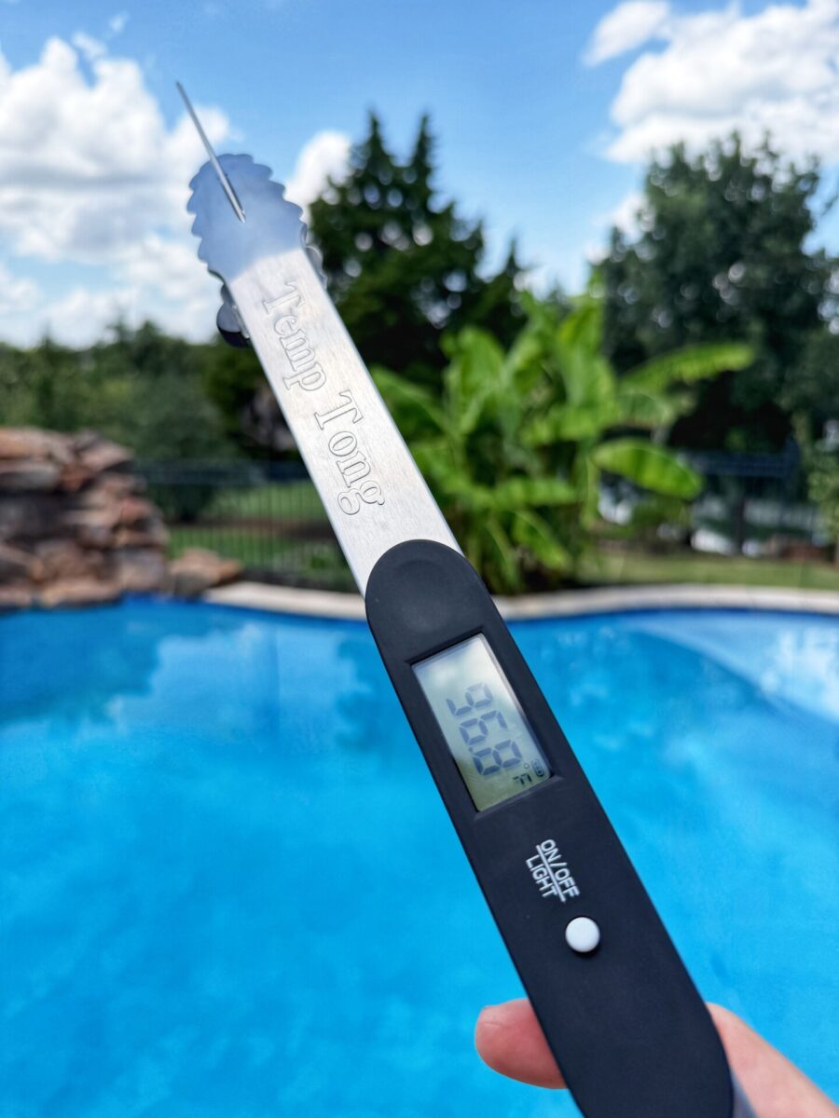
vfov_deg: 71.6
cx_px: 420
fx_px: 776
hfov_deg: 56.8
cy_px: 559
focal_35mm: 24
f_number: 1.78
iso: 80
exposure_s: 1/3145
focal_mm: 6.76
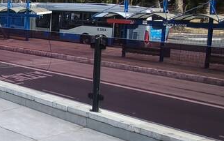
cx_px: -81
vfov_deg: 18.4
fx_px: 434
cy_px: 70
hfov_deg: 24.5
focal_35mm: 71
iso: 50
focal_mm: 1.91
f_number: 2.2
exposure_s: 1/204
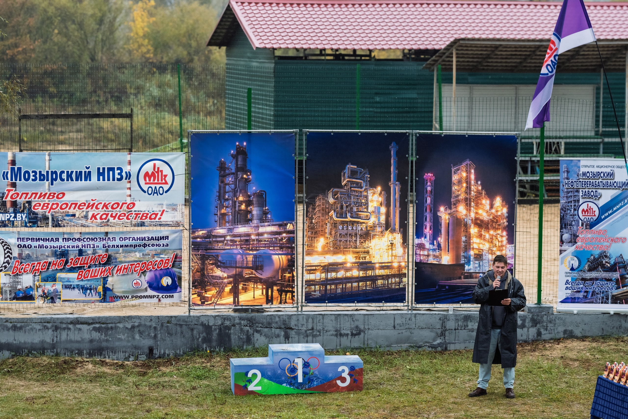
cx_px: 314
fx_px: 2355
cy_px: 210
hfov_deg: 15.2
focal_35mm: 135
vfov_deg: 10.2
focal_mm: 135
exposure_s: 1/1600
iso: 1600
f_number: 4
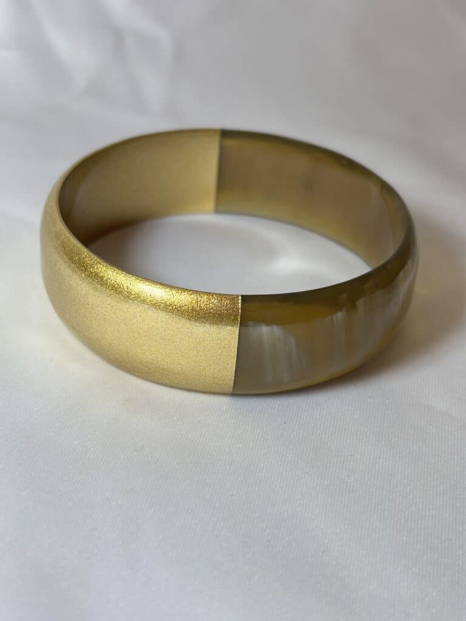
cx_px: 233
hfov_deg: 28.0
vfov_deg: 36.8
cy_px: 310
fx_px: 933
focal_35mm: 52
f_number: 1.6
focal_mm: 5.96
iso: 32
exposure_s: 1/191
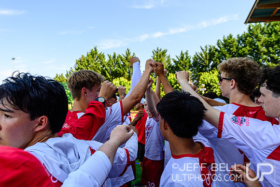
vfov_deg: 53.2
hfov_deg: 73.7
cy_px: 94
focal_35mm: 24
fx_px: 187
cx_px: 140
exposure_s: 1/400
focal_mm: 24
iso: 110
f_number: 4.5
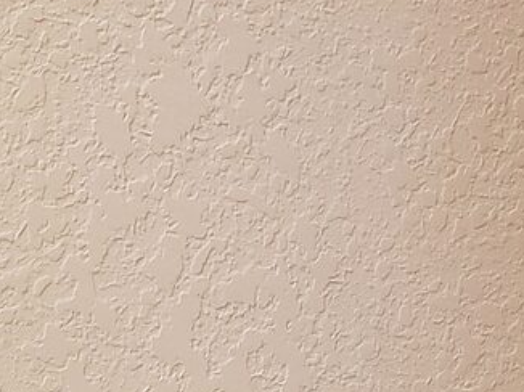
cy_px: 739
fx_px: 1740
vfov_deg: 11.7
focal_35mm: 115
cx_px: 456
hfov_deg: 16.9
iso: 250
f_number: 2.4
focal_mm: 4.3
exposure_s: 1/20
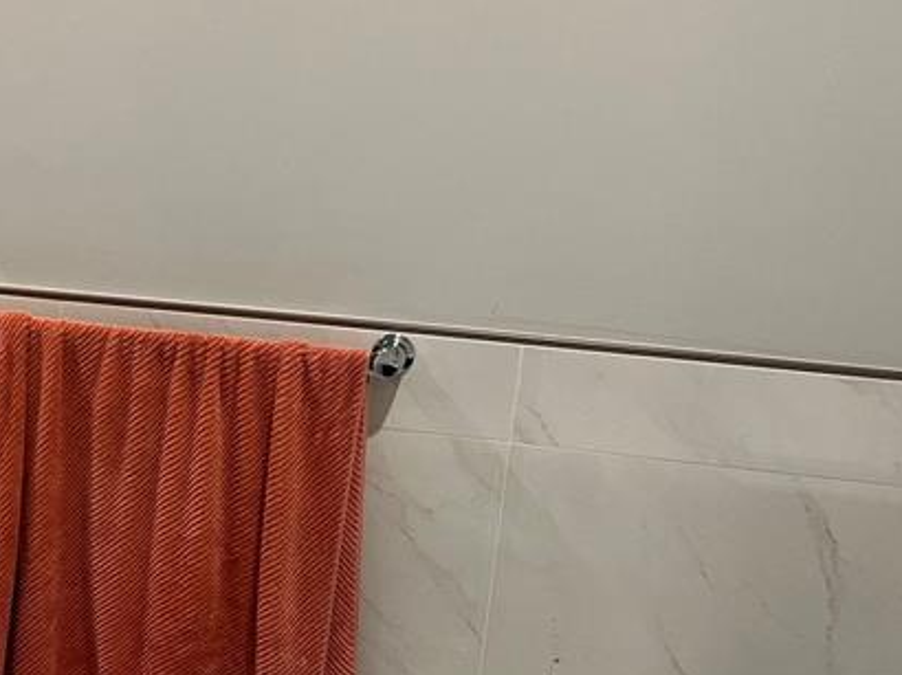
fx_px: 1693
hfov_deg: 28.0
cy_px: 455
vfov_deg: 22.5
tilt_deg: -16.1
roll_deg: -2.2
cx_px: -4
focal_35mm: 65
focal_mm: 5.7
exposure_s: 1/60
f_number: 1.5
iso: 100
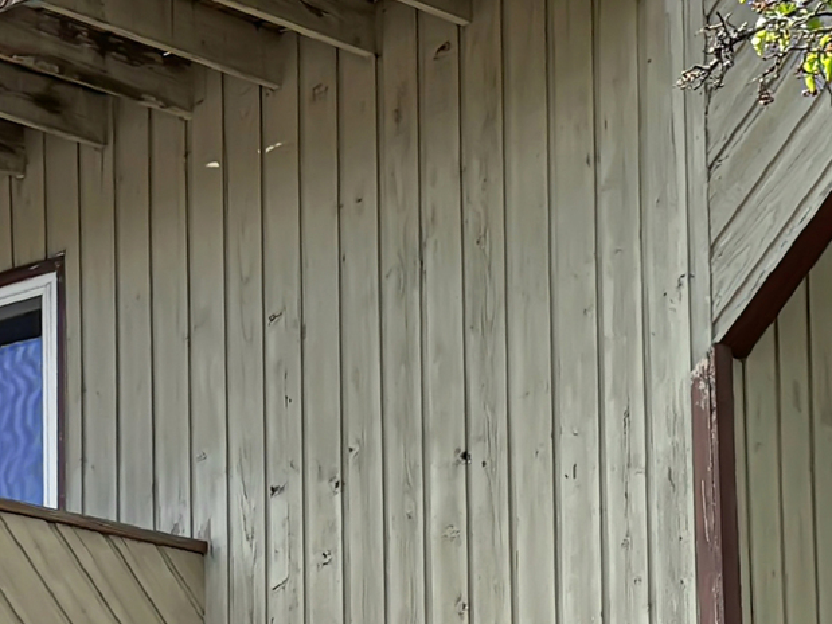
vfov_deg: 11.3
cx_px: 313
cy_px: -87
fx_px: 3100
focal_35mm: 129
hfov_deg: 15.3
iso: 50
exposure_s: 1/2075
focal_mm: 5.96
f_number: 1.6
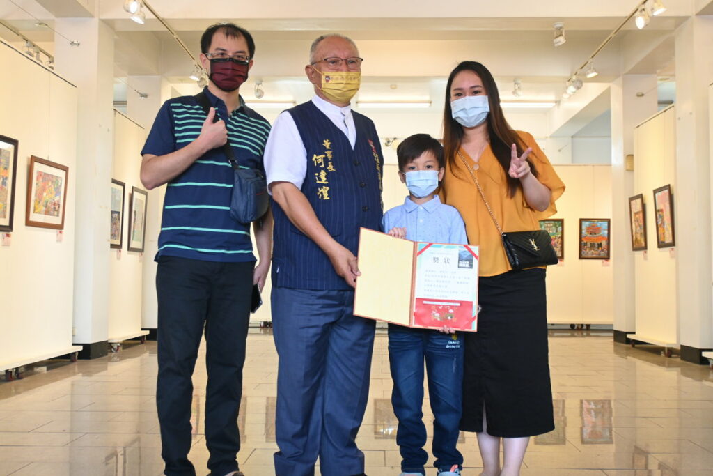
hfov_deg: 51.3
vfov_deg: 35.5
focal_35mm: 38
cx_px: 356
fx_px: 743
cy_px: 238
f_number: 4.2
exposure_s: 1/125
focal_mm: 25
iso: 900
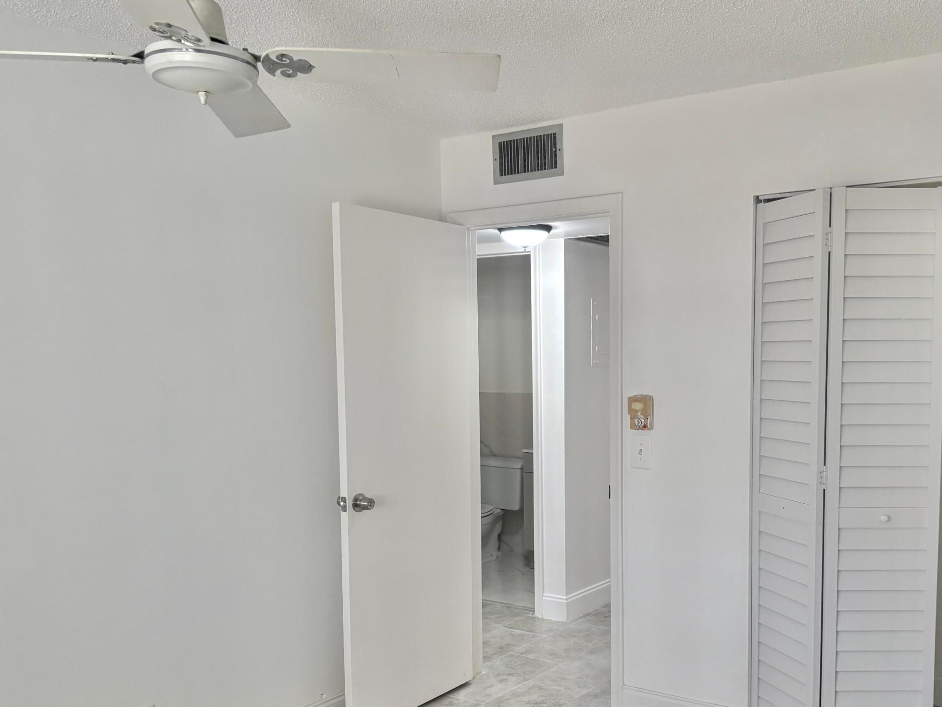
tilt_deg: -3.7
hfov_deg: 53.6
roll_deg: +1.6
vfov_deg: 41.6
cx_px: 560
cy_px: 431
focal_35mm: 34
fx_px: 925
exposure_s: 1/120
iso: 125
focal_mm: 5.96
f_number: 1.6
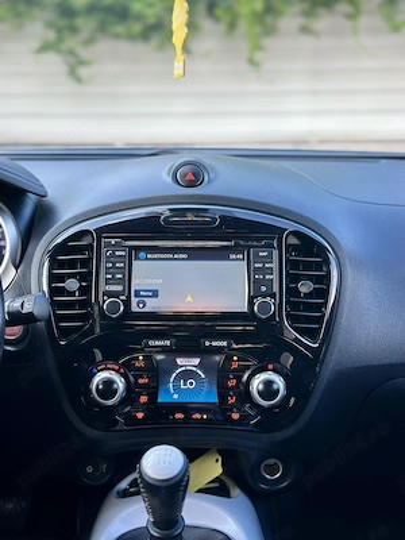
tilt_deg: -12.3
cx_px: 202
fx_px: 749
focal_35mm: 48
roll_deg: -1.0
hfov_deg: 30.3
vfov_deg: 39.7
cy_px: 270
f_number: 1.78
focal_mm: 6.86
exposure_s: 1/158
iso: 64
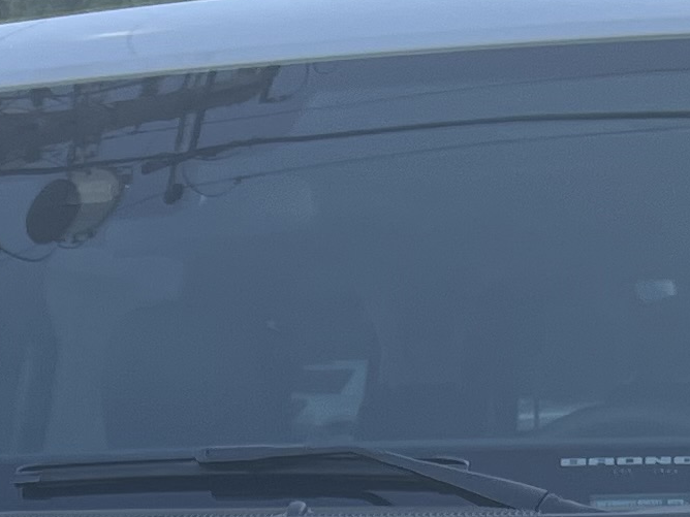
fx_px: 3129
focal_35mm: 157
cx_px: 18
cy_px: 1430
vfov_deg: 8.3
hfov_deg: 12.4
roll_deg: -1.1
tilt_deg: -17.9
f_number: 1.5
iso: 50
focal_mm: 5.7
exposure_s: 1/658
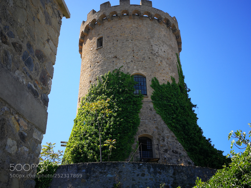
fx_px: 225
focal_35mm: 31
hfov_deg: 58.4
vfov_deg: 45.4
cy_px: 94
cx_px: 126
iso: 50
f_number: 4
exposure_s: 1/606
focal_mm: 3.95
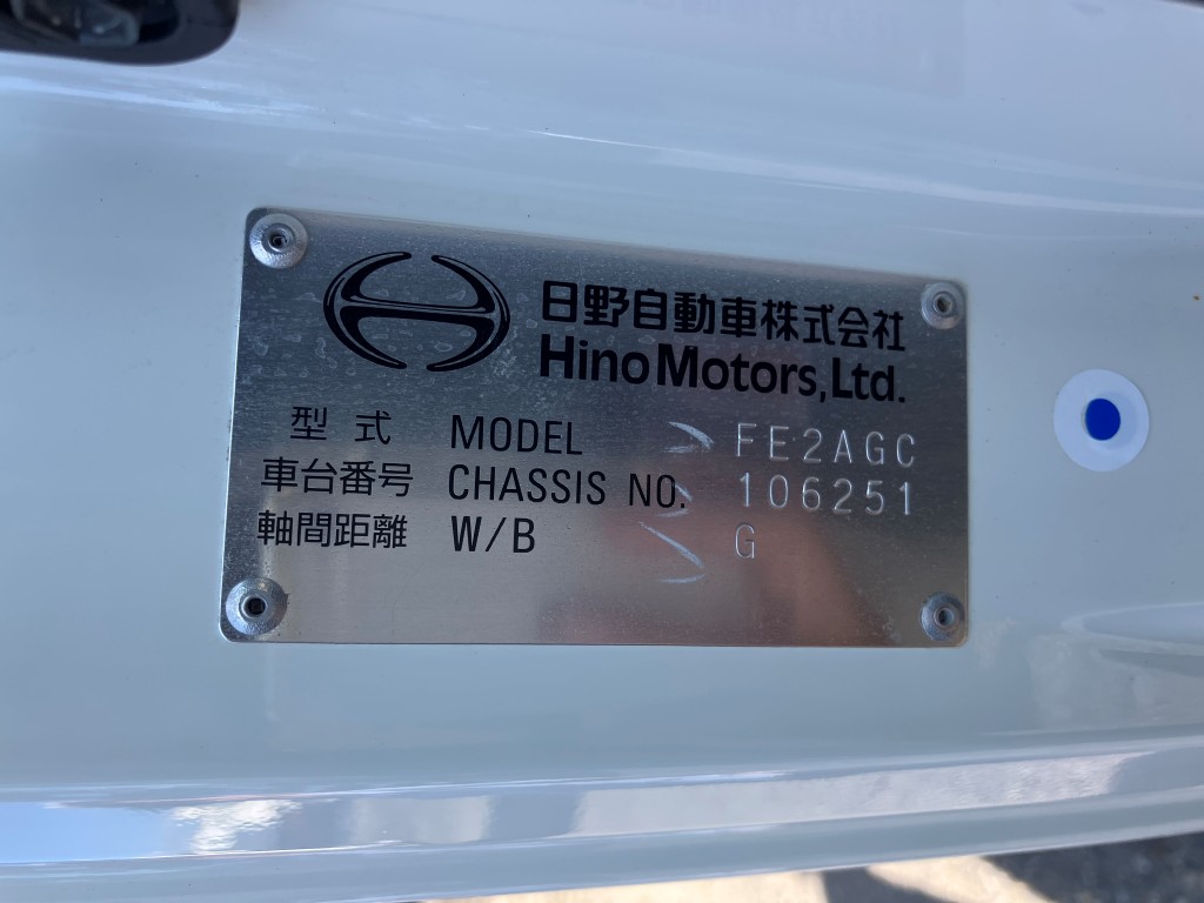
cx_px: 602
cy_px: 452
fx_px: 974
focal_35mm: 28
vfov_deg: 49.7
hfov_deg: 63.4
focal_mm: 3.99
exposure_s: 1/300
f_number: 1.8
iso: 32
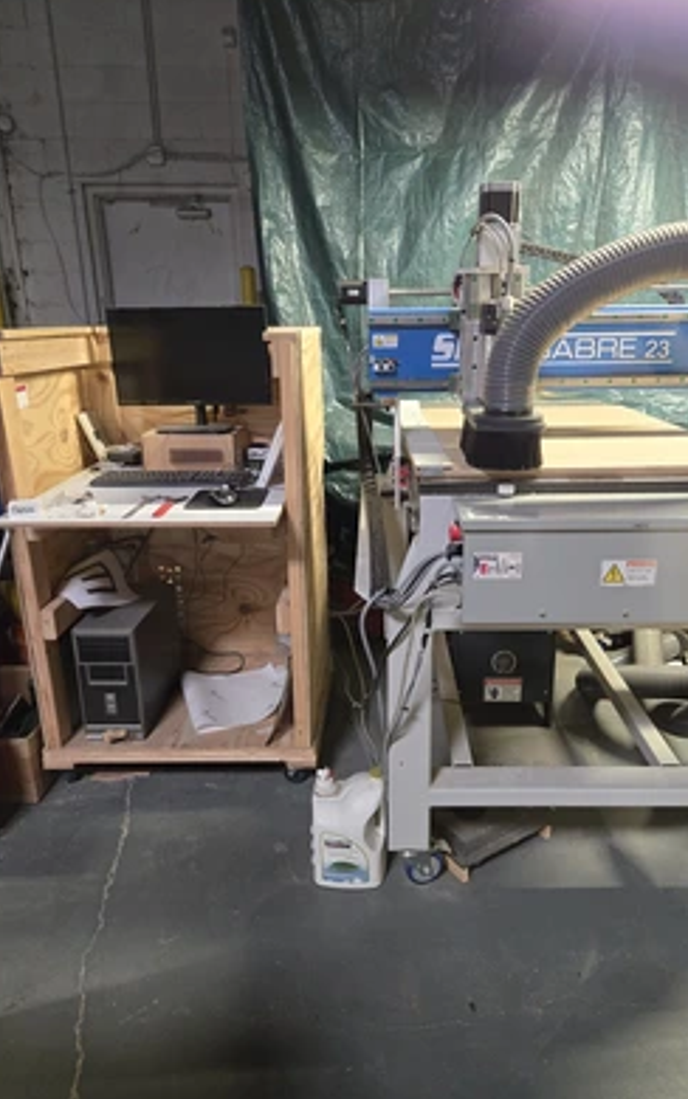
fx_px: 749
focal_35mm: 25
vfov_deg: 72.5
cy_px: 544
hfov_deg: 49.2
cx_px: 381
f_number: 1.8
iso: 800
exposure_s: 1/120
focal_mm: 5.4
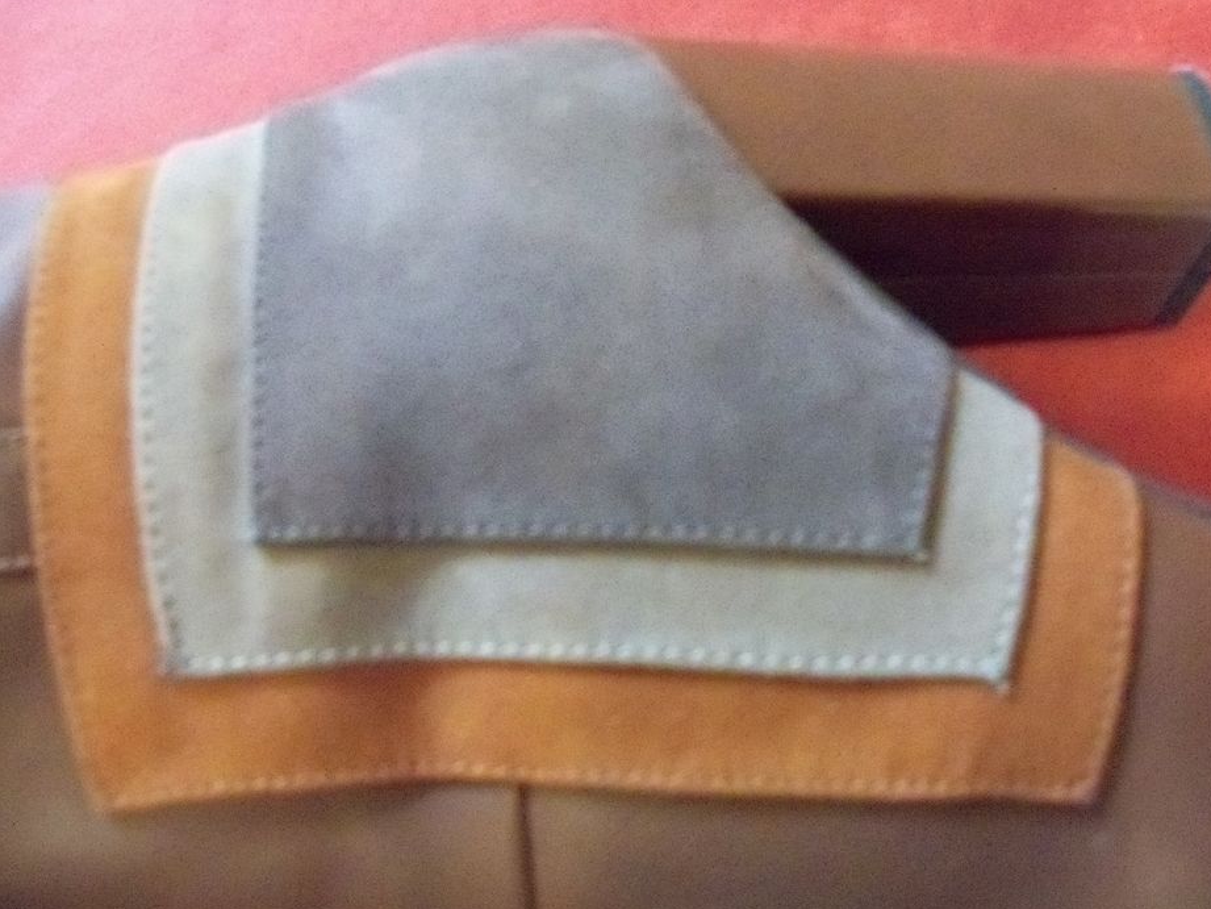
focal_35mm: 38
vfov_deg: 37.7
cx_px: 635
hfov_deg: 49.0
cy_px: 441
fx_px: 1330
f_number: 3.5
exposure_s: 1/40
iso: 2000
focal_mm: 6.2
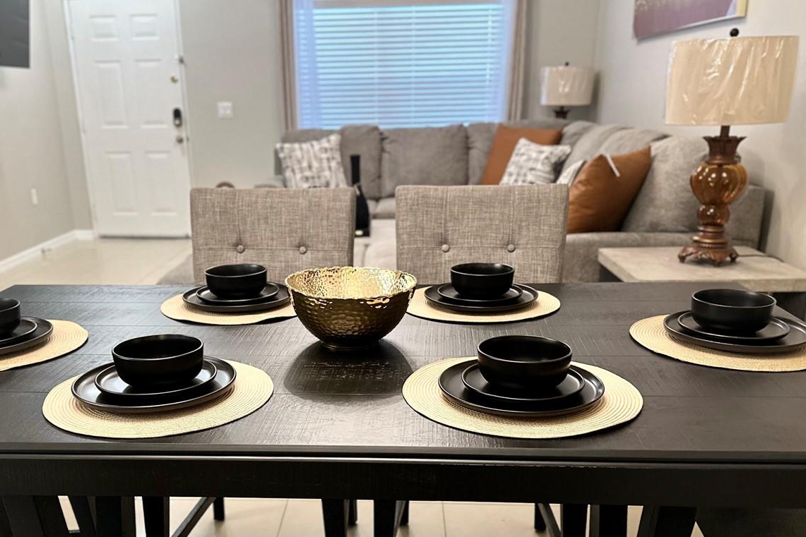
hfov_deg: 54.3
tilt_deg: -20.8
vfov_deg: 37.1
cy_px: 390
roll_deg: +1.1
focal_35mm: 35
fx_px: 784
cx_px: 351
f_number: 1.78
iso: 500
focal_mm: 6.86
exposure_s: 1/60
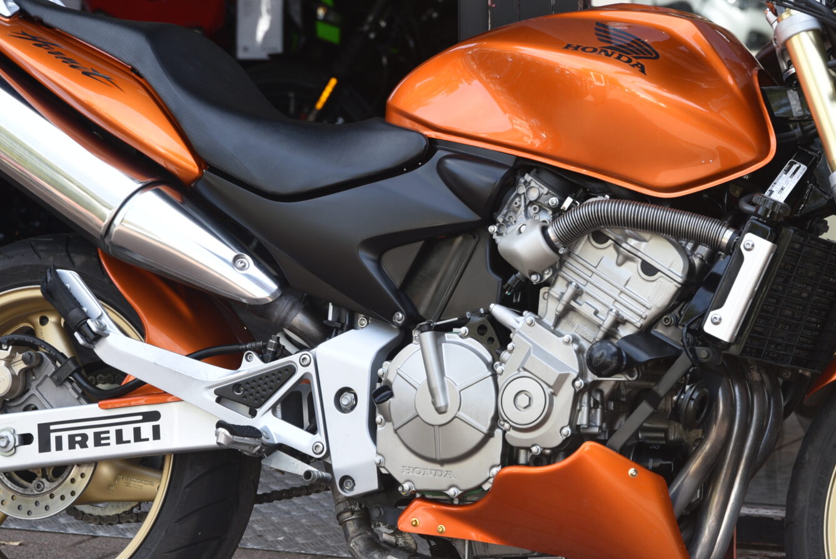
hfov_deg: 15.3
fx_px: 3113
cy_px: 310
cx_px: 560
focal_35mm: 134
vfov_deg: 10.2
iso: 100
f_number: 4.5
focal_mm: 70
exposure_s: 1/80
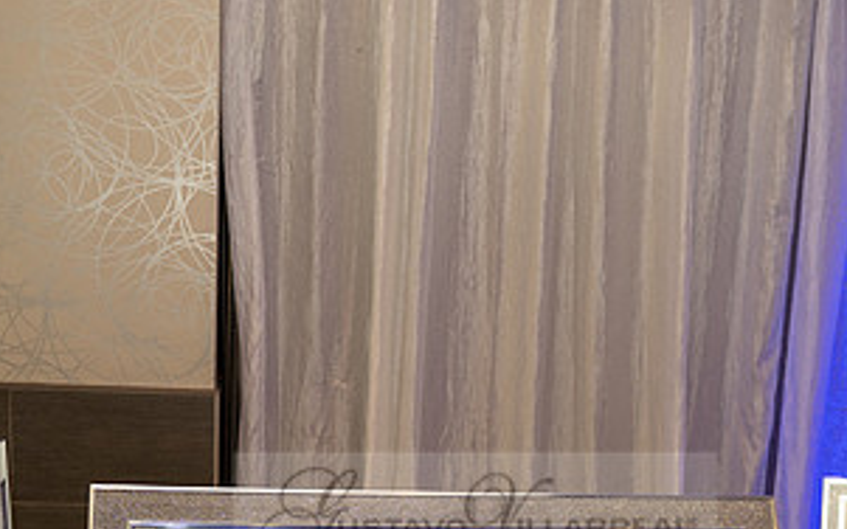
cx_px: 478
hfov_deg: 36.8
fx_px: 1269
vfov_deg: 22.7
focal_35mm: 55
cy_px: 519
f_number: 2.8
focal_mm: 28
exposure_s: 1/160
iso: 1000
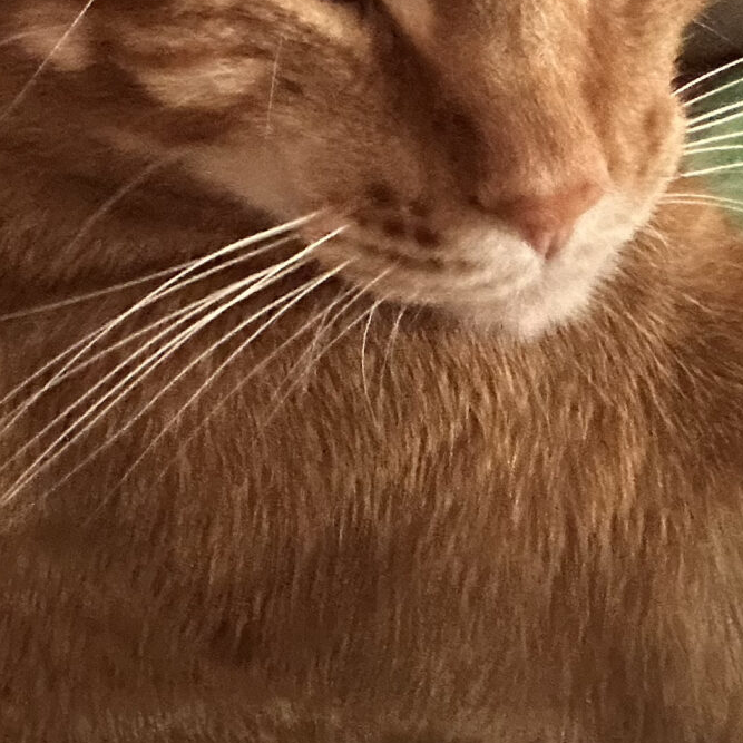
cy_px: -150
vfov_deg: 20.7
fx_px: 1894
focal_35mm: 78
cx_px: 480
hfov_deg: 22.1
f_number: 1.9
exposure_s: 1/15
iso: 640
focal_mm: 2.69
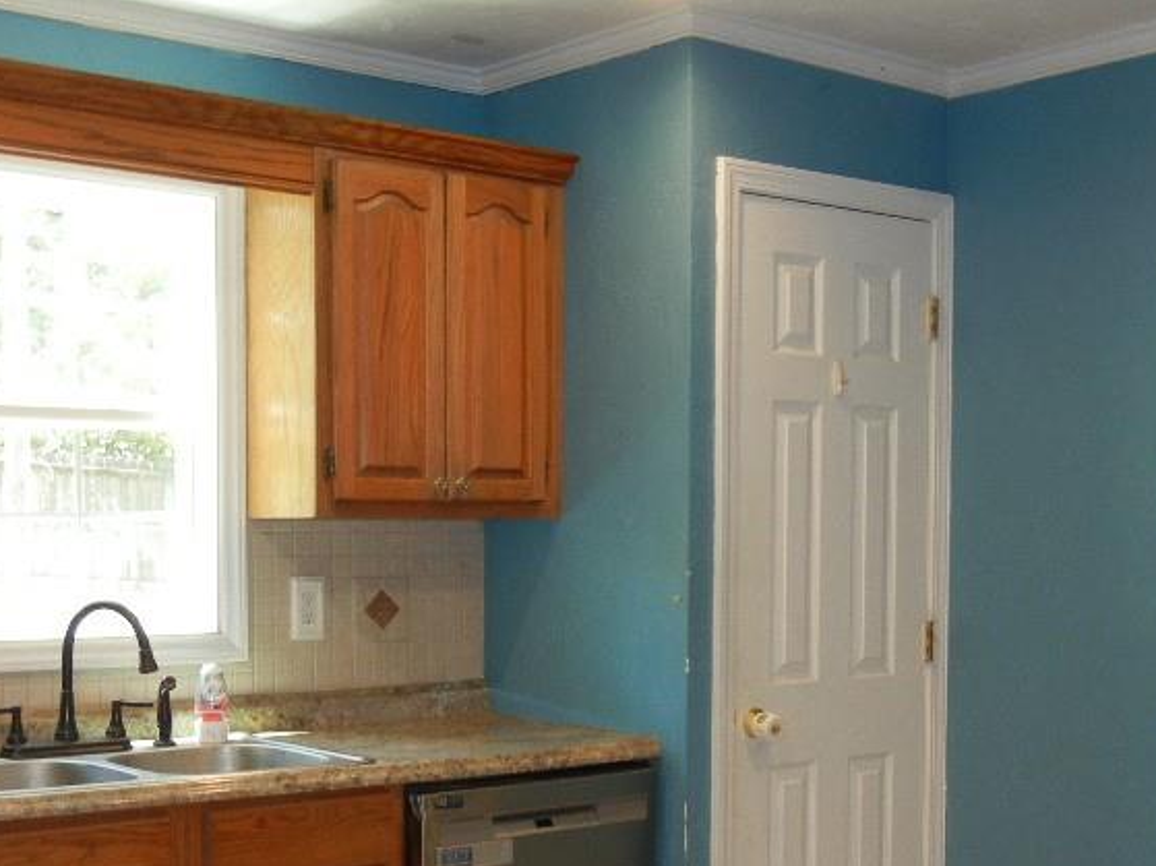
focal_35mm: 55
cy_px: 610
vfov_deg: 26.3
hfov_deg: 34.9
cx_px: 550
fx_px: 1836
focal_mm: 5.4
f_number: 3.5
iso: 200
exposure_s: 1/30
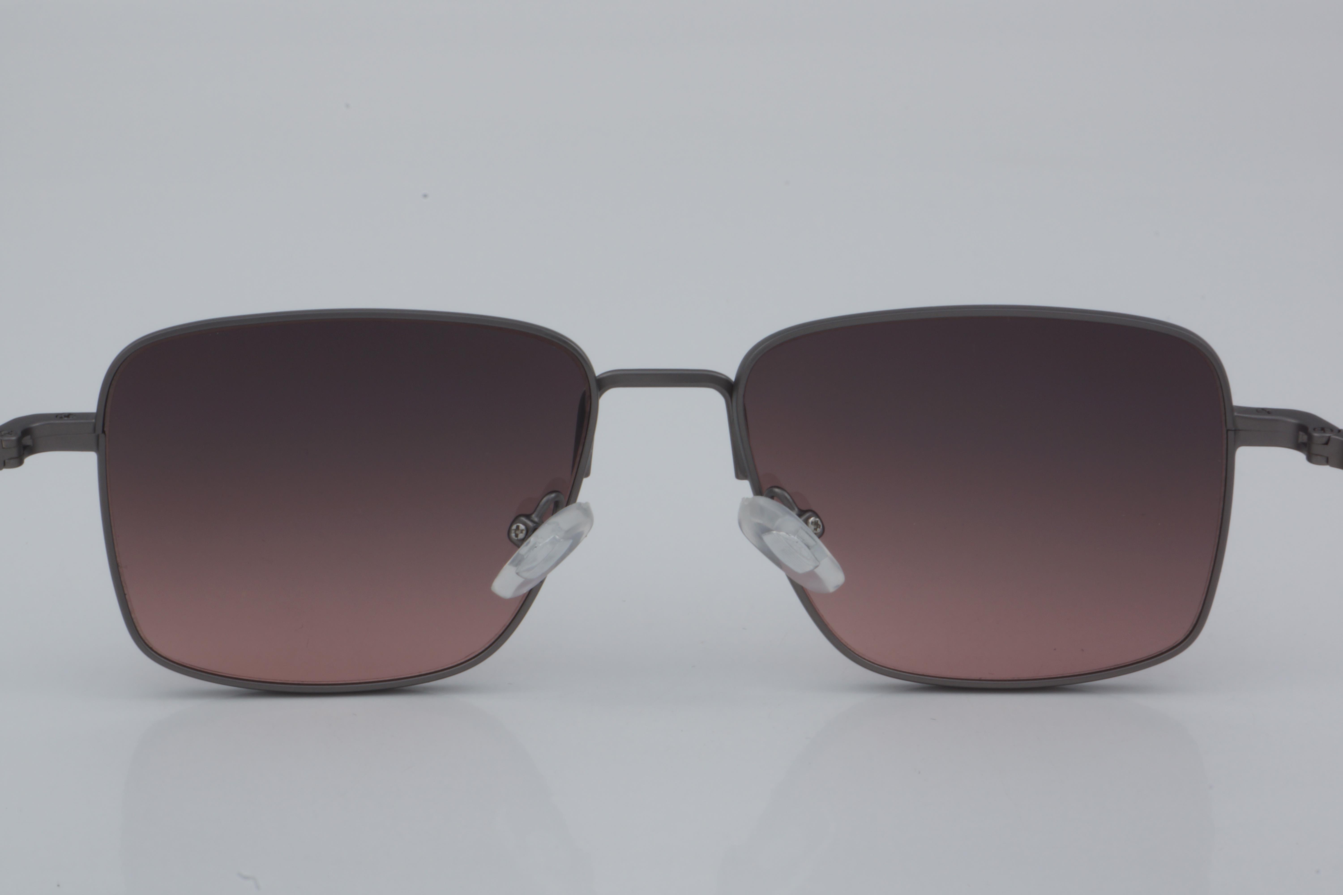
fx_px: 3077
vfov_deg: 16.6
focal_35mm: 82
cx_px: 672
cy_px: 448
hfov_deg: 24.6
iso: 100
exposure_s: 1/4
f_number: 32
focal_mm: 55
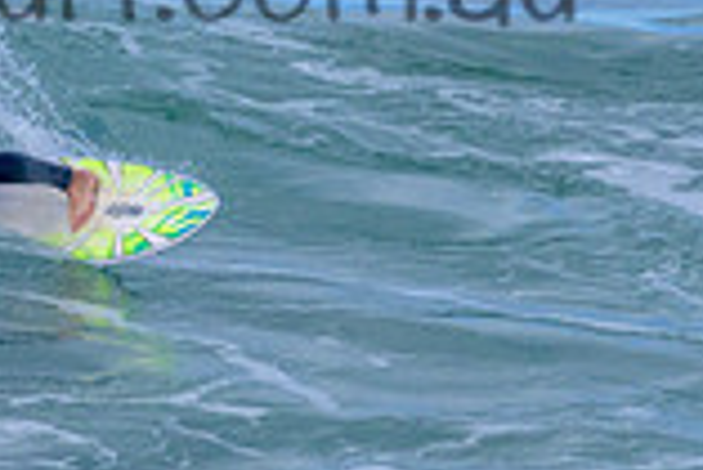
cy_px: -83
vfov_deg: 0.5
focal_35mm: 2962
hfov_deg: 0.7
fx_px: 57893
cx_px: 103
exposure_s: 1/2000
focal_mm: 800
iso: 1400
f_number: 11
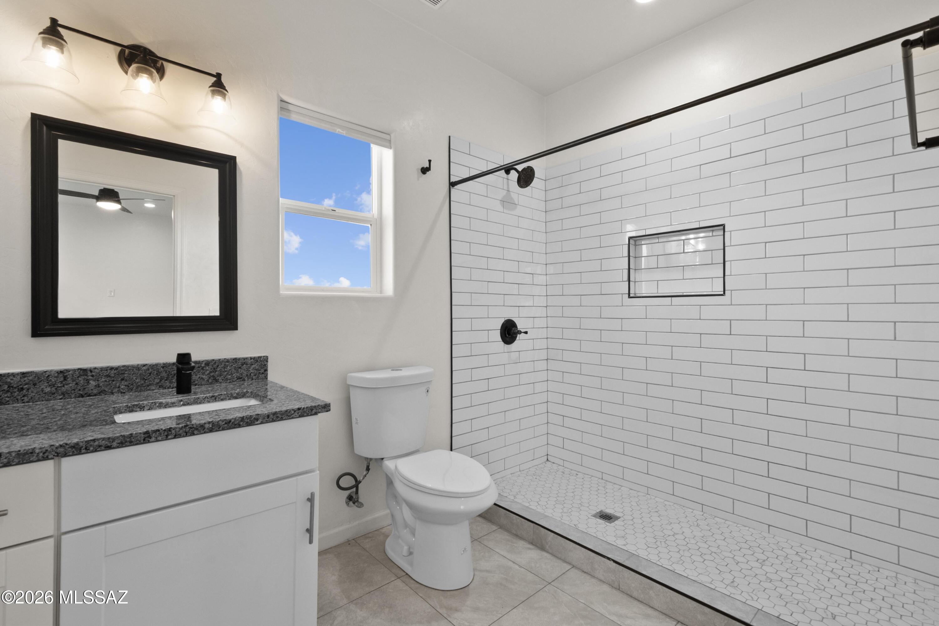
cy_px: 313
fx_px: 391
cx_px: 470
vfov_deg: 77.3
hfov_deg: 100.4
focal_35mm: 15
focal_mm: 10
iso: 800
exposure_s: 1/6
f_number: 11
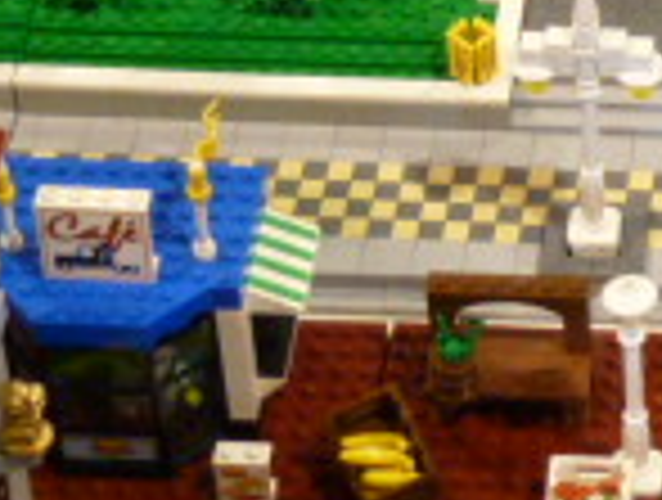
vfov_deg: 7.6
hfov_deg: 10.2
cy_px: -392
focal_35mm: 191
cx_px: 820
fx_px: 3662
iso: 400
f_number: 3.7
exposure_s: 1/20
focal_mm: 7.3
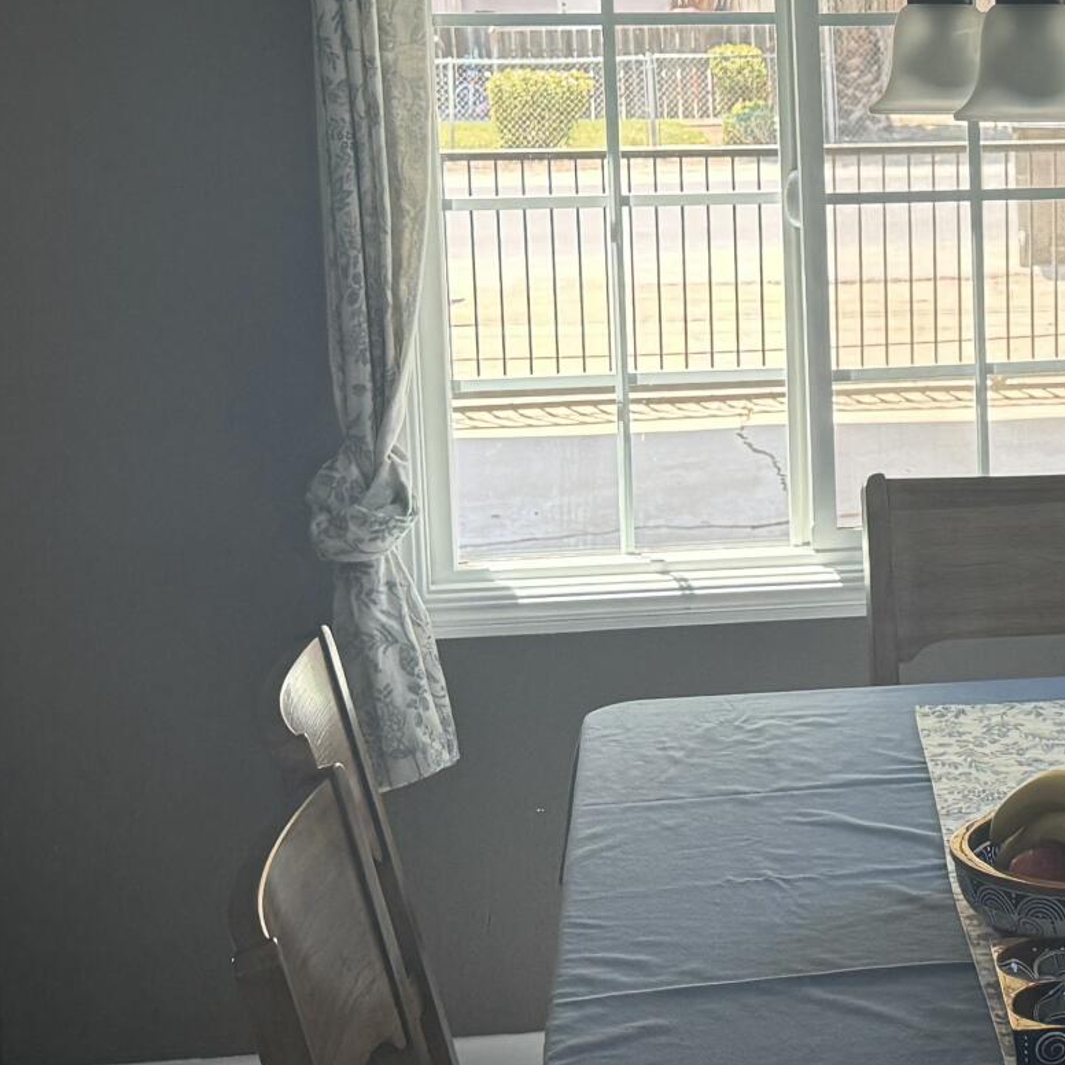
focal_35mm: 82
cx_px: 1276
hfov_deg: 19.9
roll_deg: +0.5
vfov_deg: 21.0
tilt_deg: -7.2
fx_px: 2854
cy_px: 327
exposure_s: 1/230
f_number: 1.78
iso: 160
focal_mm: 6.76
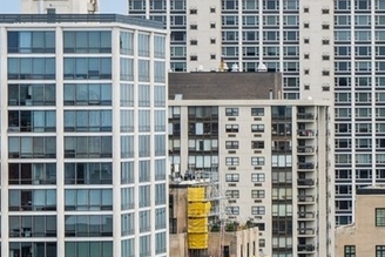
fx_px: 1797
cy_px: 137
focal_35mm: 168
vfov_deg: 8.2
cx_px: 856
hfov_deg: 10.8
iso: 200
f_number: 9.5
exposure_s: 1/180
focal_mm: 23
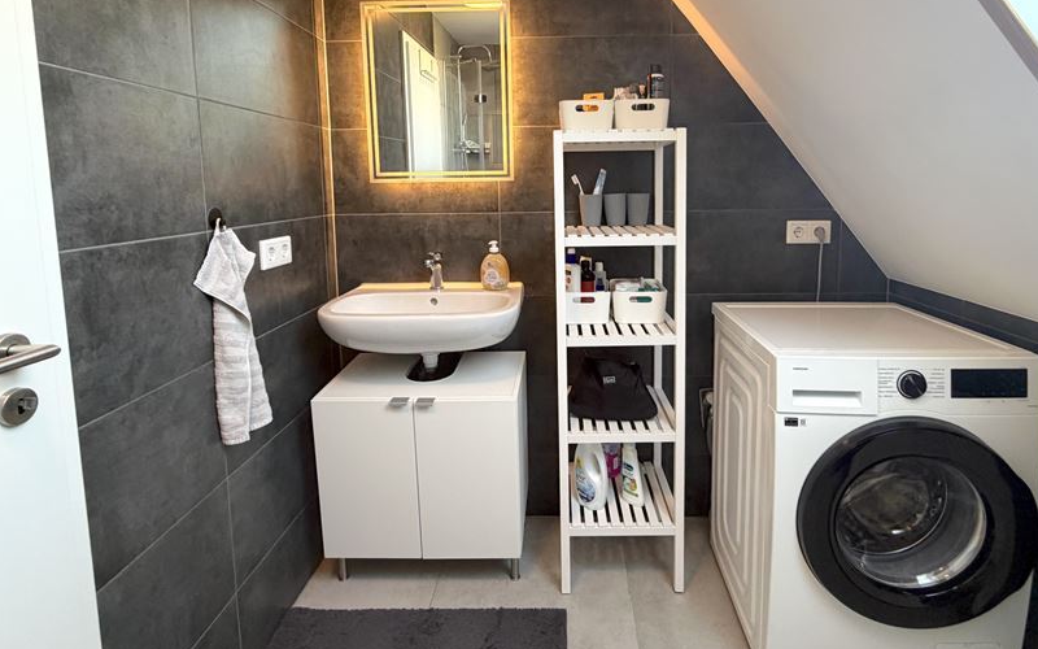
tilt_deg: -4.9
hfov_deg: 87.9
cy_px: 240
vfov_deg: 61.3
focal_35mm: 19
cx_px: 554
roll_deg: +1.1
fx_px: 537
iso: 250
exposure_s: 1/100
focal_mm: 2.22
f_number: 2.2
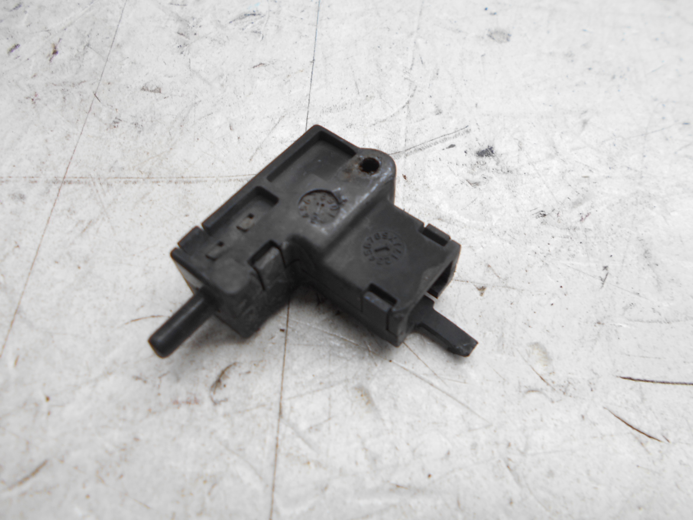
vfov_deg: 53.1
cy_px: 260
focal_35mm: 26
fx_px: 521
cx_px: 346
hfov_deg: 67.3
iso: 80
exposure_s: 1/30
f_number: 3.2
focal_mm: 4.6
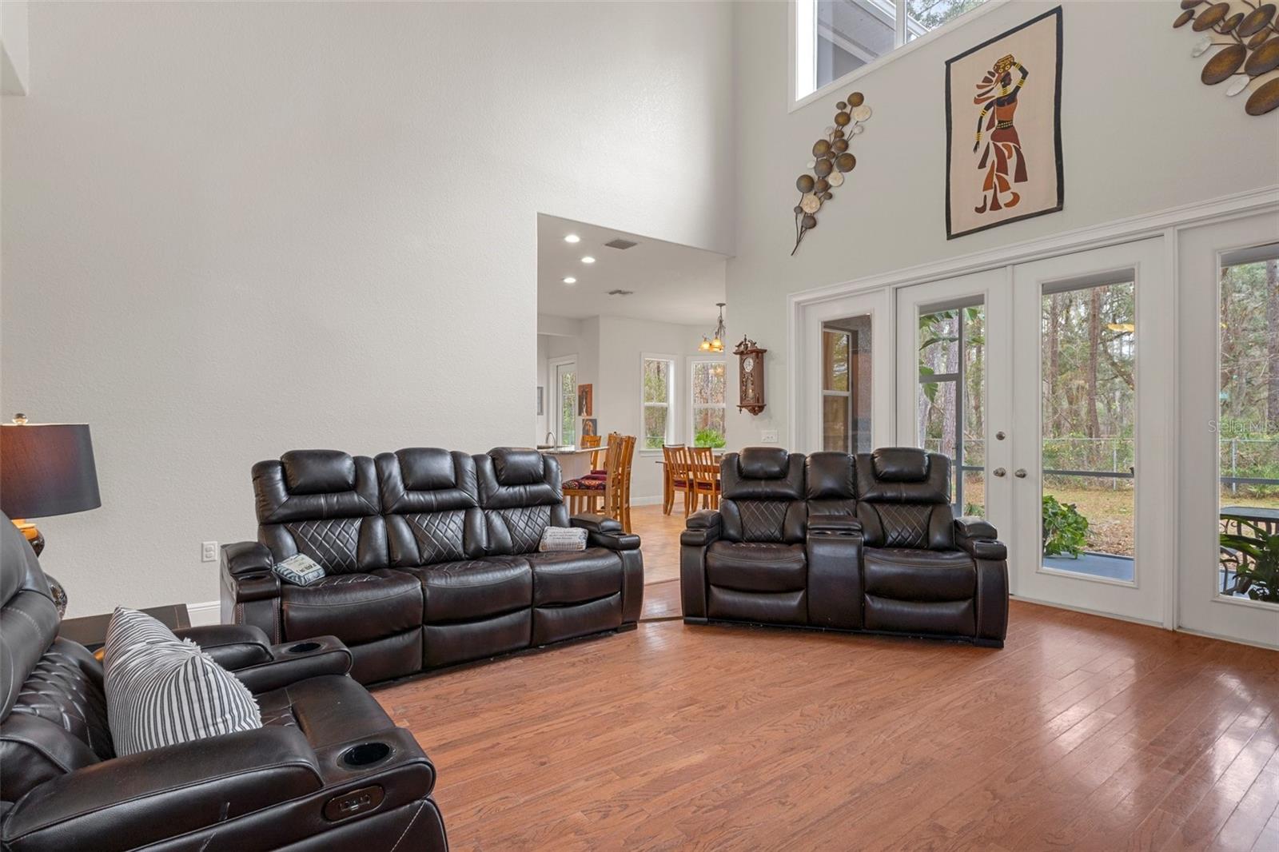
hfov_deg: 90.0
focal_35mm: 18
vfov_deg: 67.4
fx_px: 639
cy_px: 426
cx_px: 640
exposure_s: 1/1.67
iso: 320
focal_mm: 12
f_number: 8
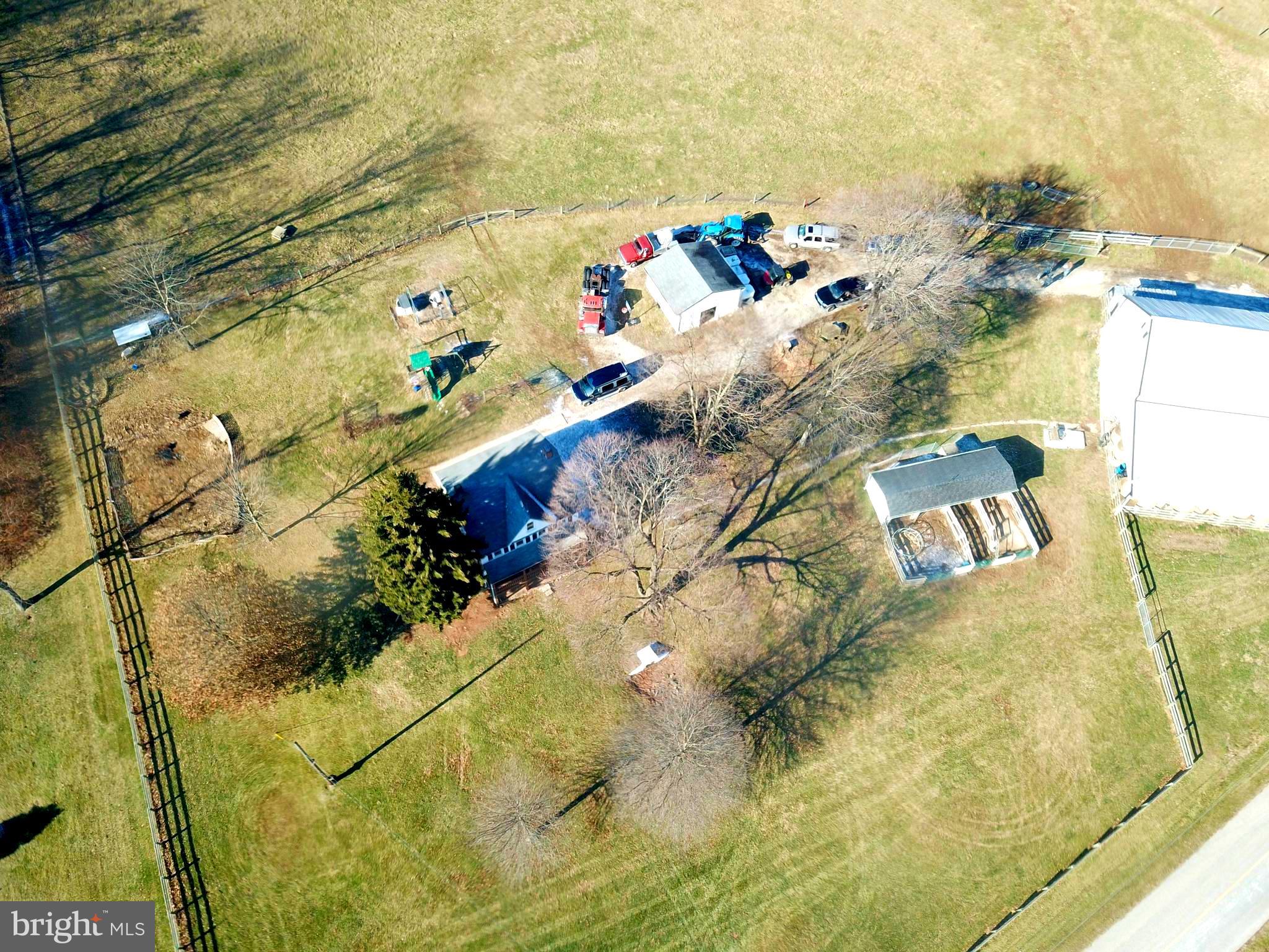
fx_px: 953
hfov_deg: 67.3
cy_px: 476
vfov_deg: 53.1
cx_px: 634
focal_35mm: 26
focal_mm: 4.73
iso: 100
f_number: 2.2
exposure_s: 1/367
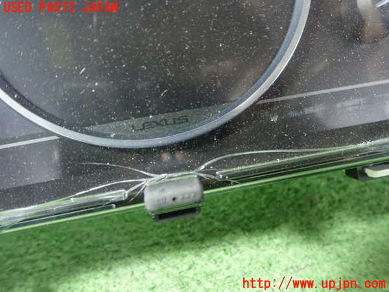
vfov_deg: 46.8
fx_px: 337
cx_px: 194
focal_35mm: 30
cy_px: 146
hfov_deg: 60.0
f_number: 2.3
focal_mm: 5.5
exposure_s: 1/30
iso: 1000
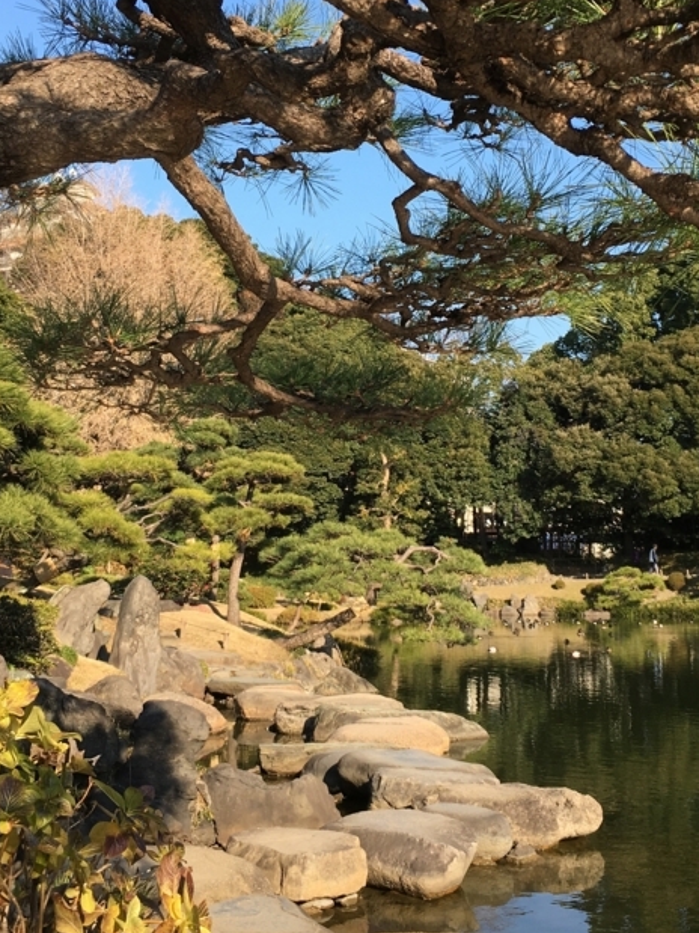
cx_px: 343
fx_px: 1293
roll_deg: +0.5
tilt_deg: +8.5
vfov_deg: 39.6
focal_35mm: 48
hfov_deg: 30.3
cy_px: 399
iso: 25
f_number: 2.2
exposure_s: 1/725
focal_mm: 4.15
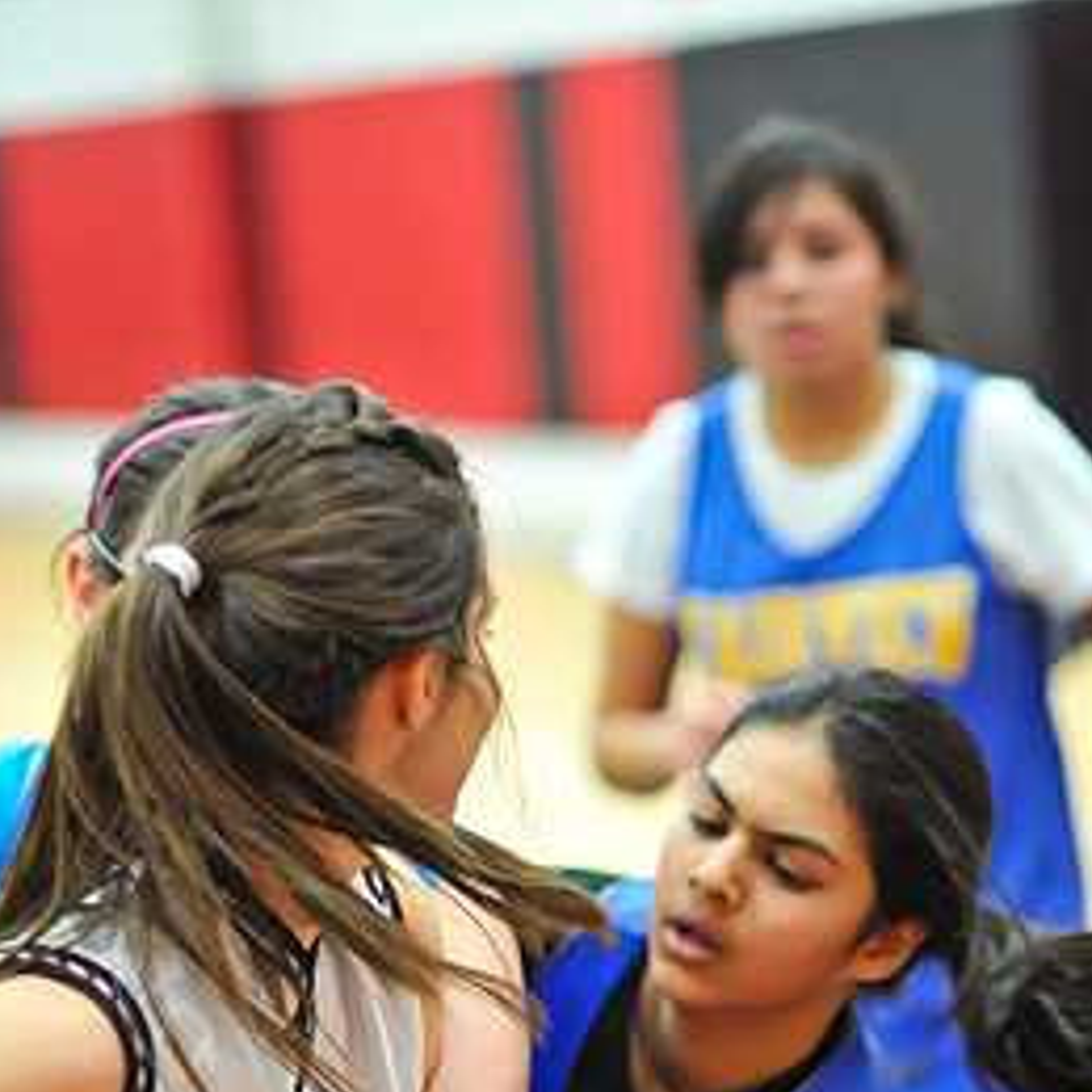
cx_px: 544
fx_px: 4461
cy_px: 937
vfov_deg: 13.9
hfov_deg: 14.0
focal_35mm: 125
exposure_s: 1/500
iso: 4000
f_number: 2
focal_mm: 85
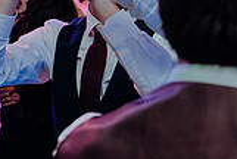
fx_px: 831
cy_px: 73
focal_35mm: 126
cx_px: -141
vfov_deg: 10.9
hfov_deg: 14.8
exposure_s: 1/160
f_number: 3.5
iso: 2500
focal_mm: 35
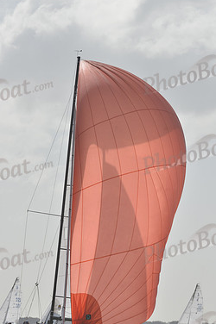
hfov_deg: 4.4
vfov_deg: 6.7
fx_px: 2786
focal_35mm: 309
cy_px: 209
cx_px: 98
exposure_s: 1/2000
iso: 400
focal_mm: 200
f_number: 9
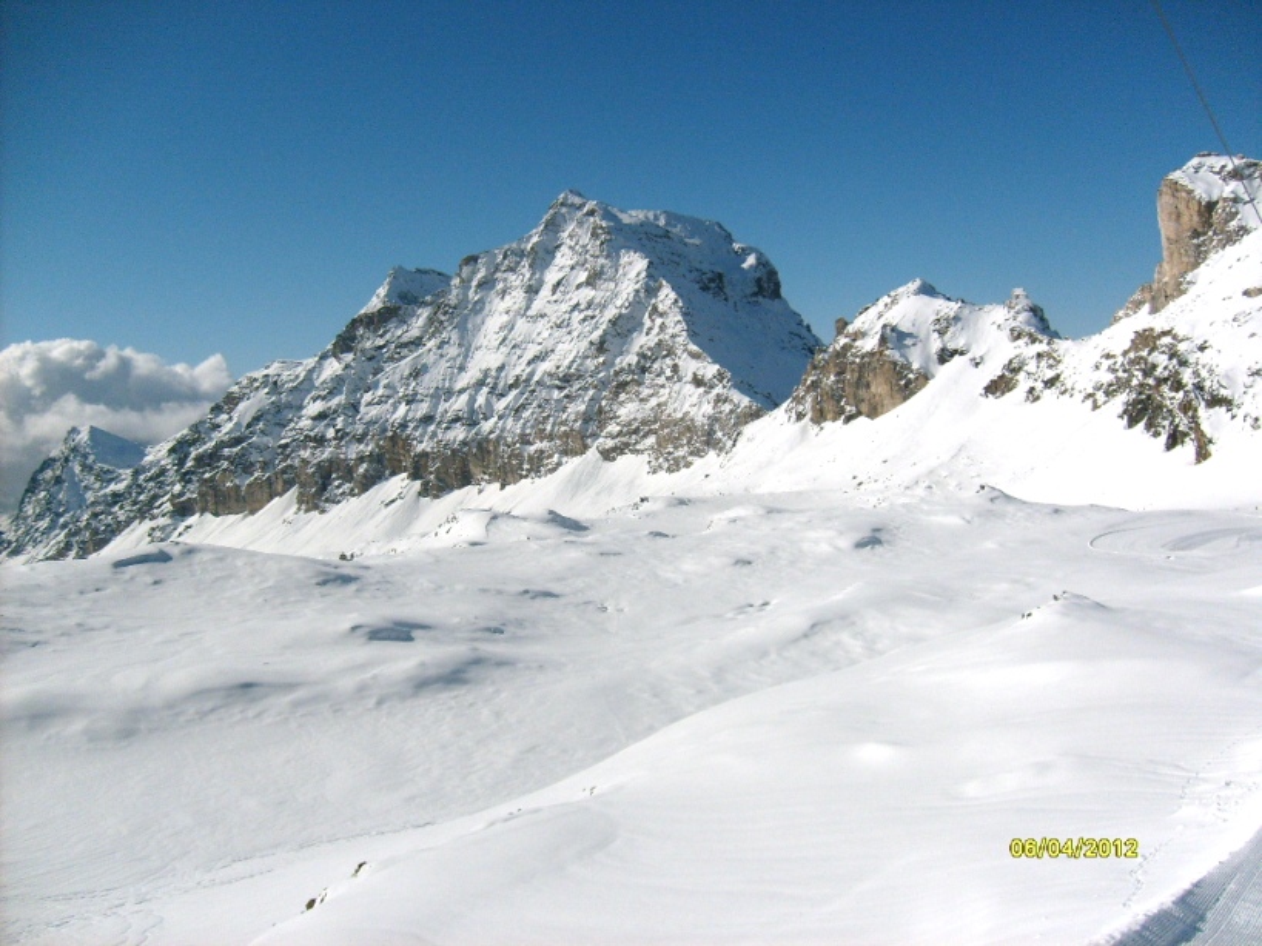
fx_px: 1276
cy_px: 473
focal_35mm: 35
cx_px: 631
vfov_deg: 40.7
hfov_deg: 52.6
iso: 80
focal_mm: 5.8
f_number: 7.1
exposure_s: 1/1000
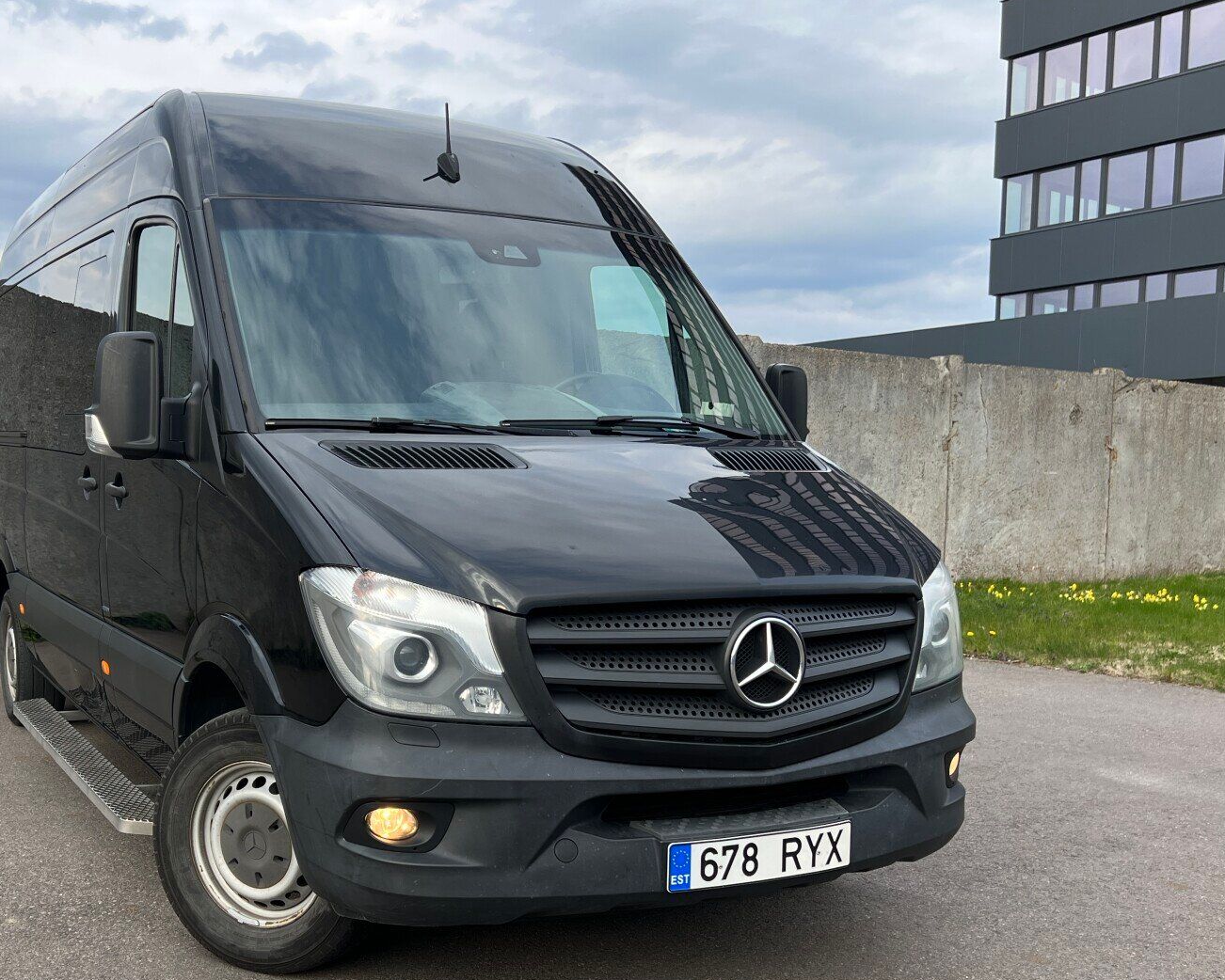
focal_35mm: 38
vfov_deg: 38.8
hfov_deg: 47.4
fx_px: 1378
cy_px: 642
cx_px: 450
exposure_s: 1/840
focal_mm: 5.7
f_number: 1.5
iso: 50
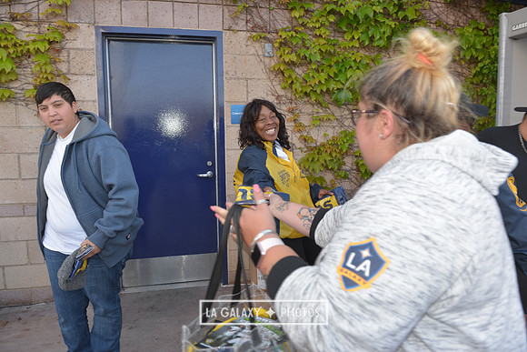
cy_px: 176
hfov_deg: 73.7
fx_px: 351
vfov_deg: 53.2
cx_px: 264
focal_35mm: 24
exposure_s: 1/125
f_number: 5.6
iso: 250
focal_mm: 24
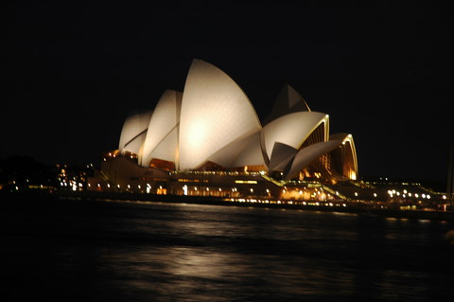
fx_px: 1323
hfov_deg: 19.5
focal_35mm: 105
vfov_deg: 13.0
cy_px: 151
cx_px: 227
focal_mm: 70
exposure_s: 2.5
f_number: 5.6
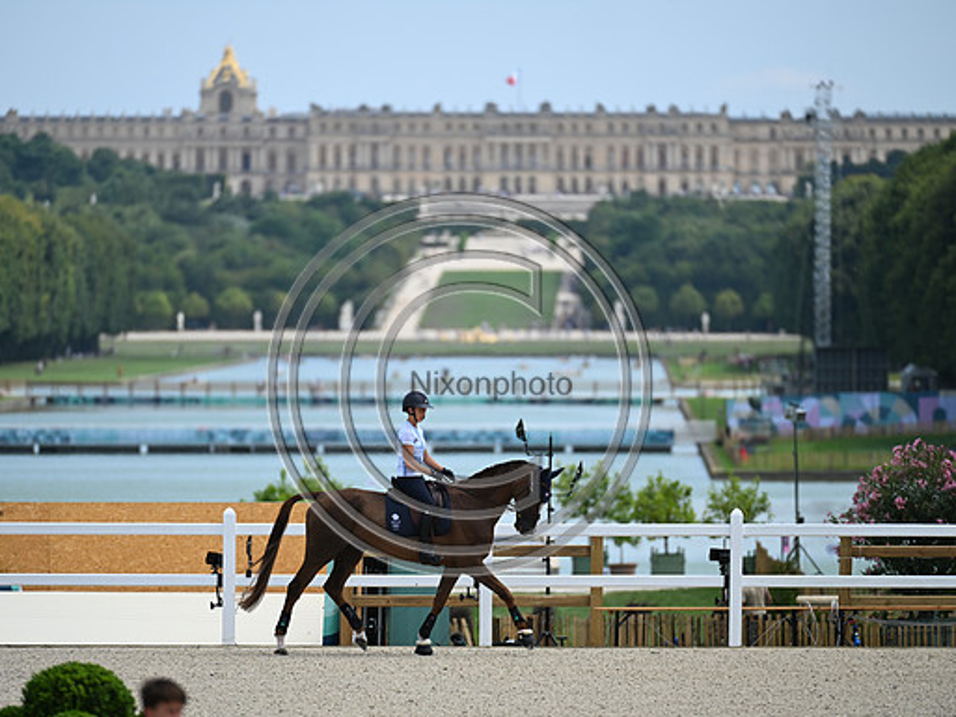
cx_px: 438
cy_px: 358
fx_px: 12016
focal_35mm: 435
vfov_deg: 3.4
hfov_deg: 4.6
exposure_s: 1/1250
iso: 180
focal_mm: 400
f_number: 4
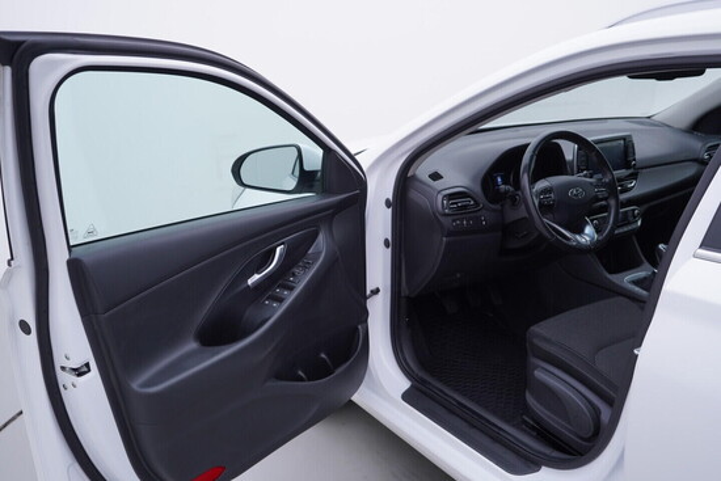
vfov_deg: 36.9
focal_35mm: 36
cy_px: 240
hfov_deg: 53.1
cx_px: 360
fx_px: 721
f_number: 4
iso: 125
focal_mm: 24
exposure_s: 1/60
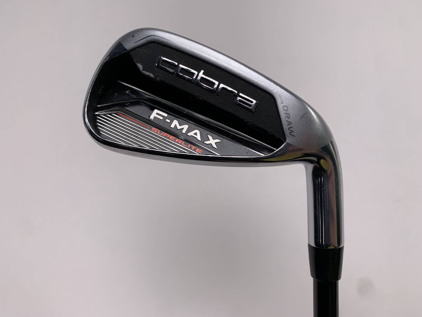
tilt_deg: -53.4
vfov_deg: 53.1
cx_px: 211
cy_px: 158
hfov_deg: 67.3
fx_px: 317
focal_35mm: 26
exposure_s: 1/288
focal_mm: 4.25
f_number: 1.8
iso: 25
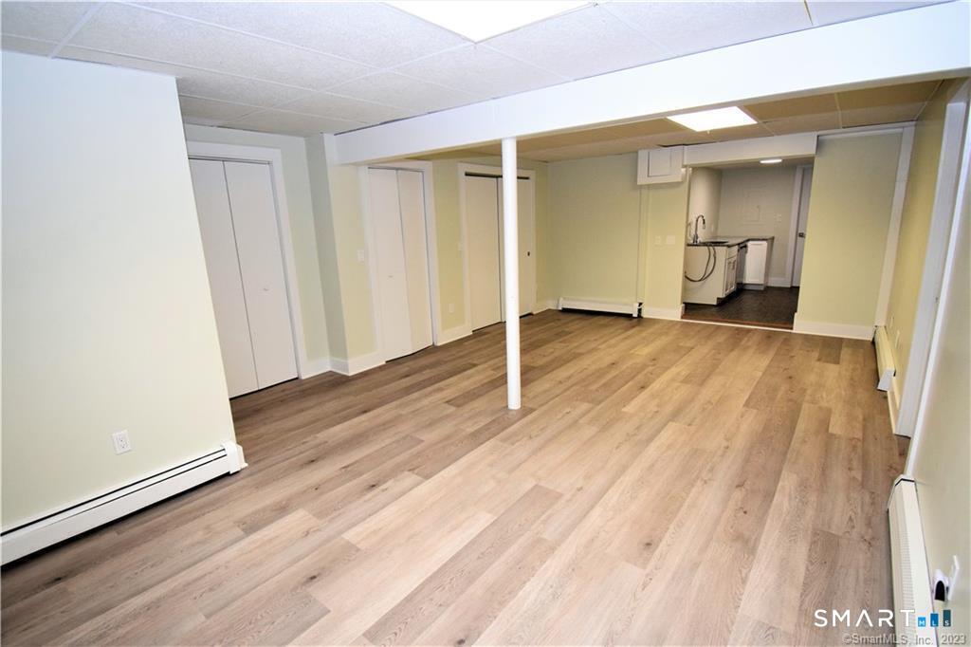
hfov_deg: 95.0
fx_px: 445
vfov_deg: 72.0
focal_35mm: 16
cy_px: 324
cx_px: 486
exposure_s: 1/125
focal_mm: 11
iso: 1600
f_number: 5.6
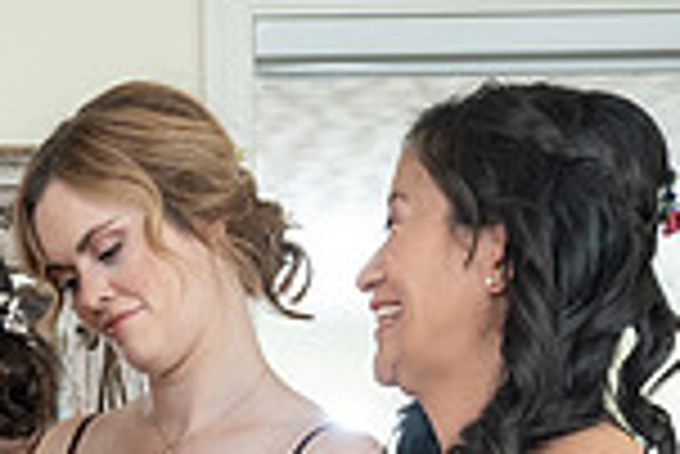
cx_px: -90
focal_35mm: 159
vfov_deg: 8.4
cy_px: 757
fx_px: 3006
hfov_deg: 12.7
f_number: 4
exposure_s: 1/200
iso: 2000
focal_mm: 40
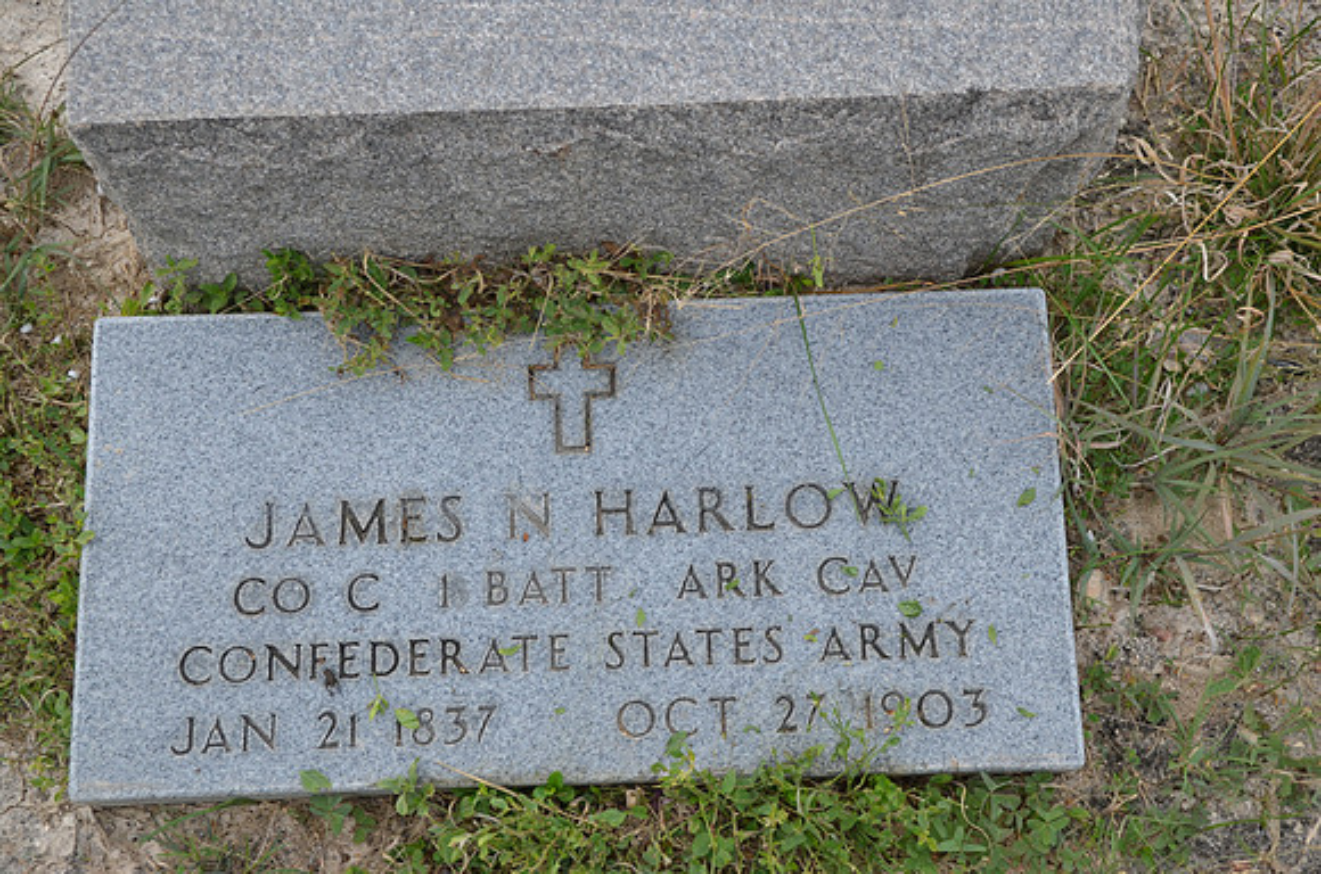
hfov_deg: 37.9
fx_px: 1922
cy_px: 437
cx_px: 660
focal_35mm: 52
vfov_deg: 25.6
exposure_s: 1/160
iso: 200
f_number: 6.3
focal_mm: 35
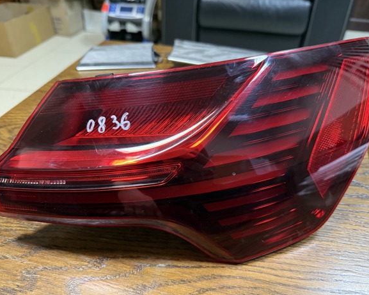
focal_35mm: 26
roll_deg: -3.0
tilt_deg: -35.9
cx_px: 191
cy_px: 152
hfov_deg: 66.0
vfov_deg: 54.9
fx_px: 284
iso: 800
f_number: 1.78
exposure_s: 1/33
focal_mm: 6.76
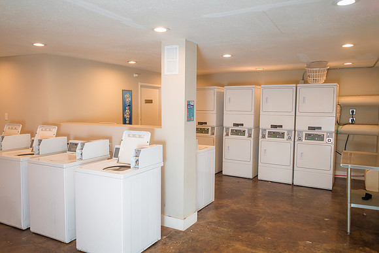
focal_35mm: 28
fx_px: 295
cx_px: 190
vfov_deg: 46.4
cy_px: 126
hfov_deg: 65.5
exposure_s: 1/80
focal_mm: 28
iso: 1000
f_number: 5.6
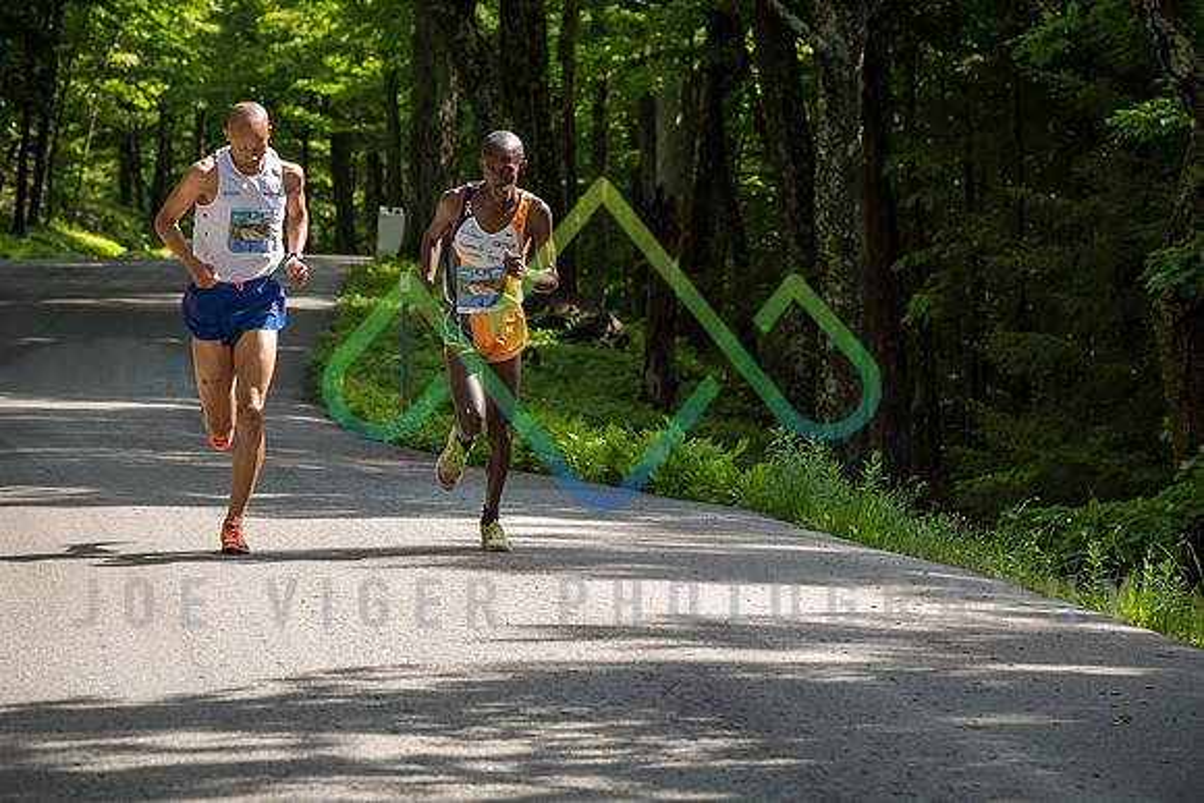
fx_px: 5512
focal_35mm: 165
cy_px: 402
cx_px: 602
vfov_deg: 8.3
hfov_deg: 12.5
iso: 200
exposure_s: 1/250
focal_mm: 110
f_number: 5.6
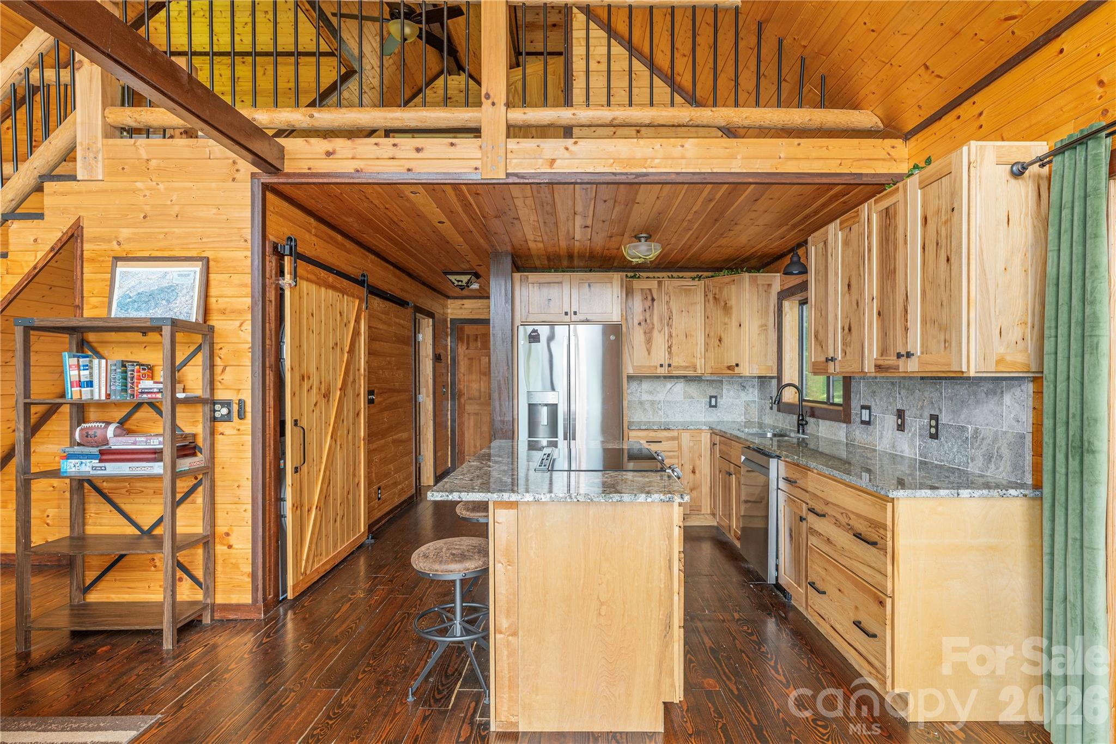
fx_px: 589
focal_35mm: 19
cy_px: 372
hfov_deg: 86.9
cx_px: 558
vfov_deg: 64.5
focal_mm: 19
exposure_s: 1/50
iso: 320
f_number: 7.1
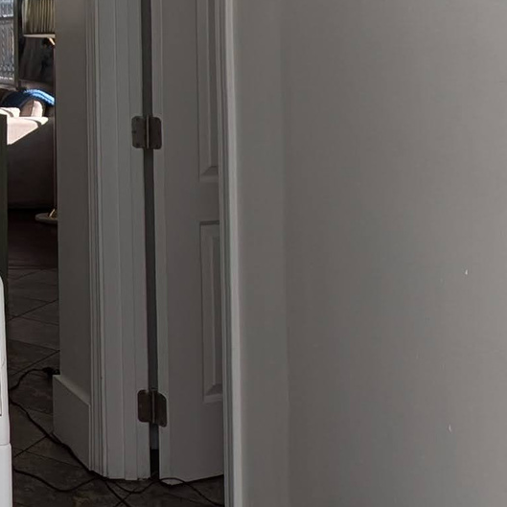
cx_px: -317
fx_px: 945
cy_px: 17
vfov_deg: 28.5
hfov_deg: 22.5
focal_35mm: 57
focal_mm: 2.23
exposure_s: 1/537
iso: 36
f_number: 1.95
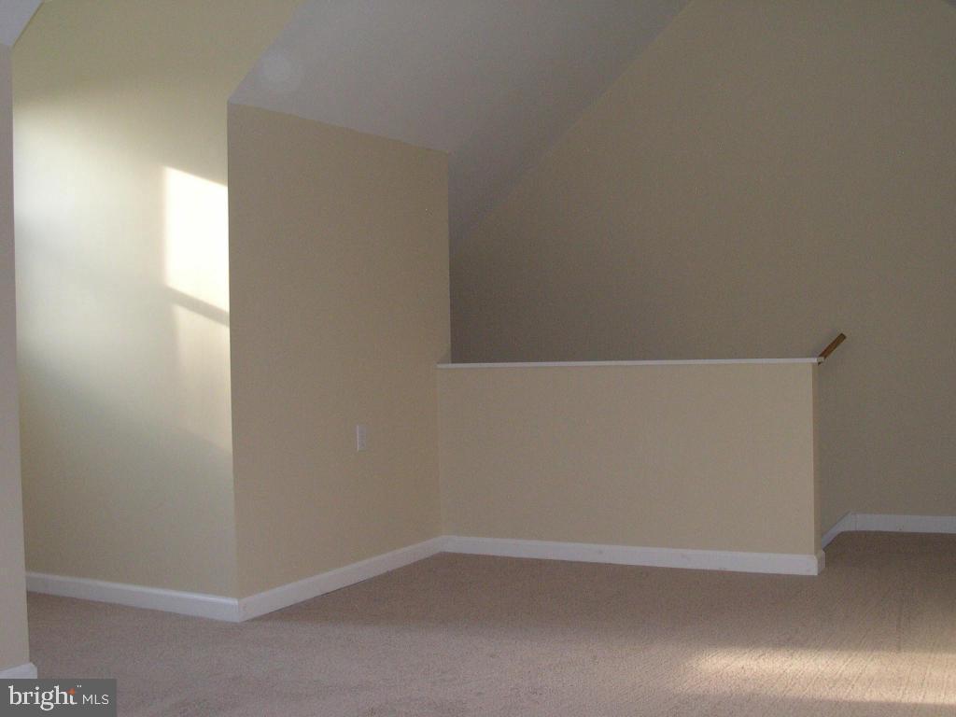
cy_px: 358
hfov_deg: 49.0
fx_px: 1049
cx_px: 478
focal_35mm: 38
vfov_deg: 37.7
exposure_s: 1/30
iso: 400
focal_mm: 8
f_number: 7.6
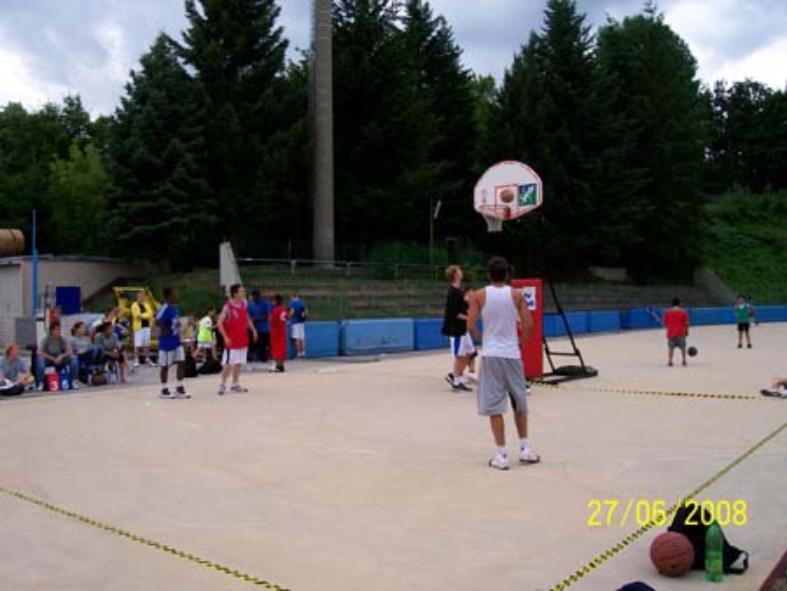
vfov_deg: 41.8
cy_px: 296
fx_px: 773
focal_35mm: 34
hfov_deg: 53.9
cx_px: 394
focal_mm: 5.6
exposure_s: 1/314
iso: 80
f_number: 5.1
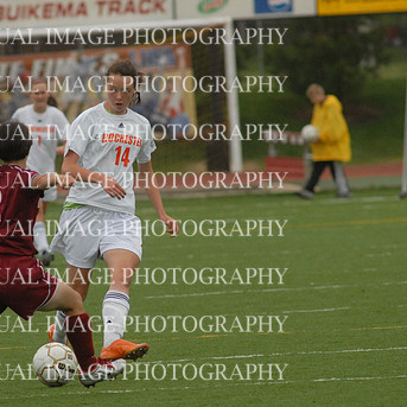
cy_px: 204
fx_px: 8620
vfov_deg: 2.7
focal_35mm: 648
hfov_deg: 2.7
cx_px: 116
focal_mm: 300
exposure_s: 1/2000
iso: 800
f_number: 5.6
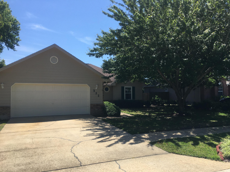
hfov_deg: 61.7
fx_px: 193
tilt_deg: +5.3
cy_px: 86
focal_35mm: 29
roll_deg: -1.9
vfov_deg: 48.2
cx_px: 115
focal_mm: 4.15
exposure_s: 1/1603
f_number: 2.2
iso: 25
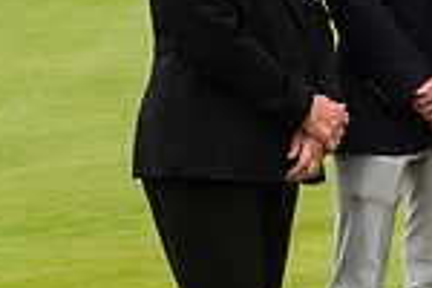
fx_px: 3516
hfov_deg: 6.8
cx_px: 798
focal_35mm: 293
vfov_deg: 4.7
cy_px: 20
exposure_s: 1/250
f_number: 8
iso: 500
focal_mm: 70
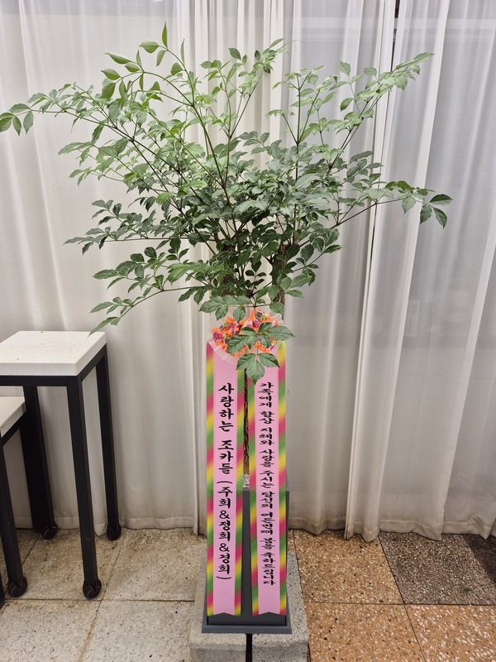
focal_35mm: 23
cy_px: 331
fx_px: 439
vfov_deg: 73.9
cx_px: 248
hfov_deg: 58.9
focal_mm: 5.4
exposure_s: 1/212
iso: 25
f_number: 1.8
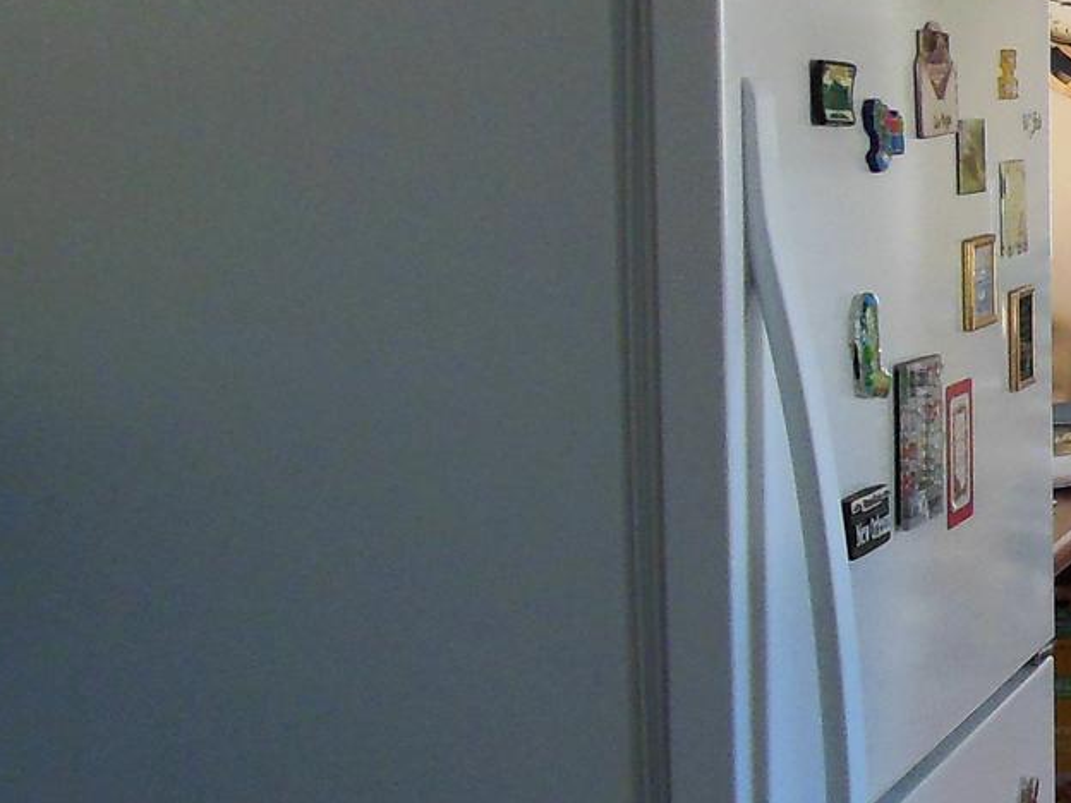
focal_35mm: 82
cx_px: 1716
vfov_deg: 18.0
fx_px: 2537
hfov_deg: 19.8
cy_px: 365
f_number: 3.2
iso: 400
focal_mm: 4.5
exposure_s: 1/30
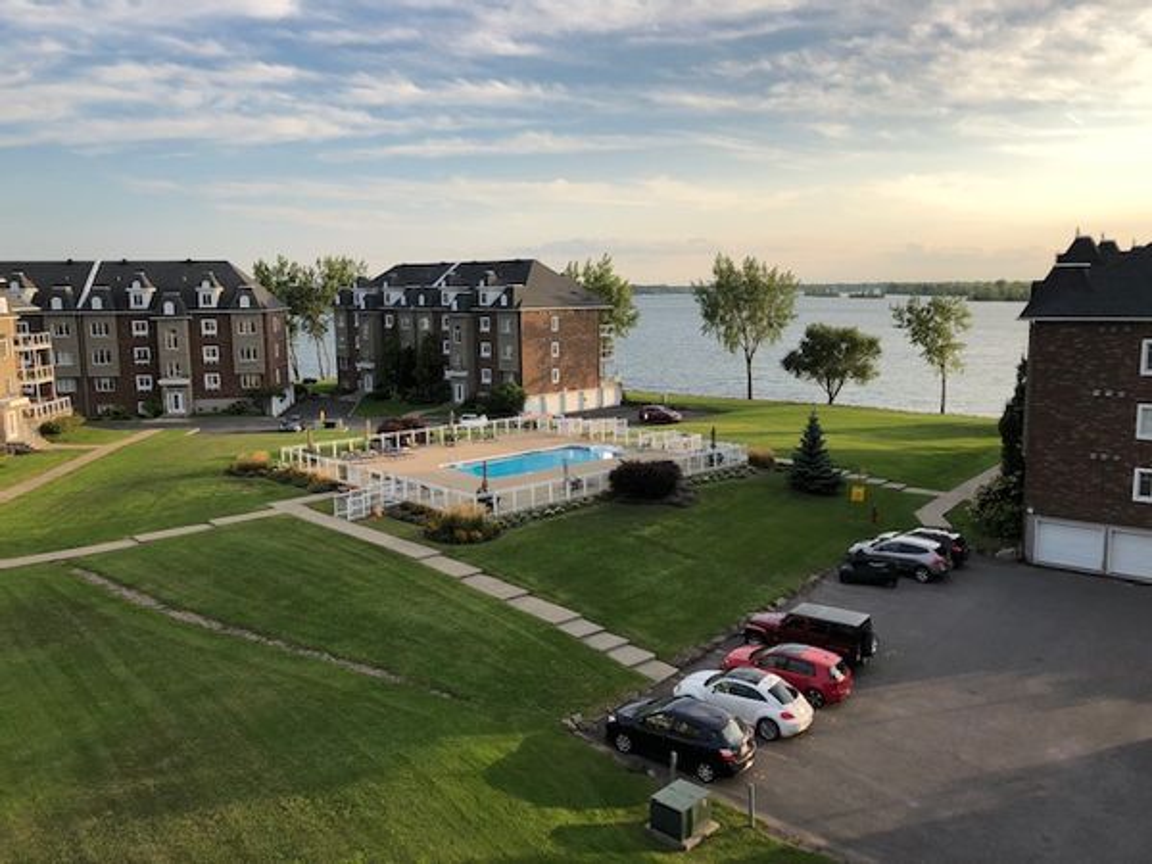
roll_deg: +1.7
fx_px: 932
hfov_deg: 63.4
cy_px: 432
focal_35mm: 28
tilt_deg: -7.7
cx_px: 576
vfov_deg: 49.7
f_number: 1.8
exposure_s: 1/750
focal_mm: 3.99
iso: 20
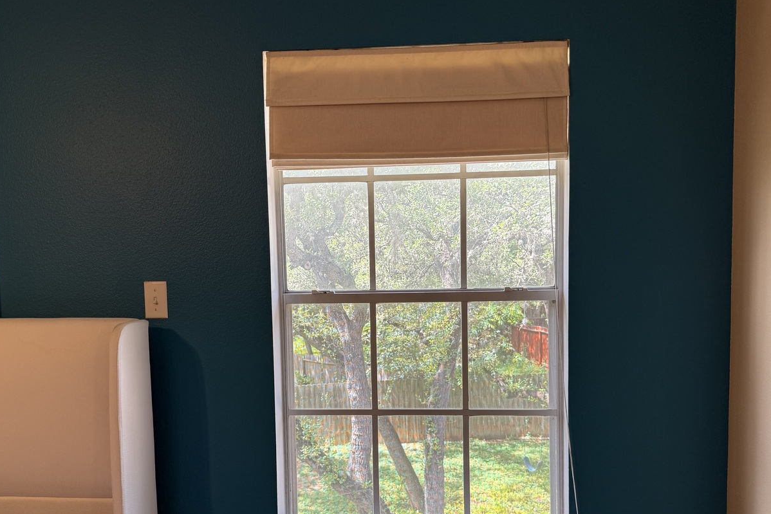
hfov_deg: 61.9
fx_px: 643
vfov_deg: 43.2
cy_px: 324
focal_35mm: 30
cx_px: 395
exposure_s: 1/120
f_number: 1.78
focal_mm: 6.76
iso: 80
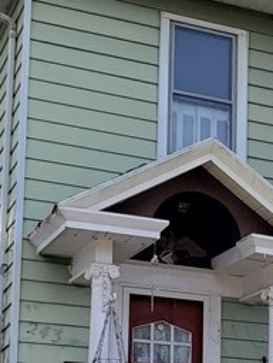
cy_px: 396
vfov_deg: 18.2
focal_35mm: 104
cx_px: 444
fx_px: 1094
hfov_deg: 13.2
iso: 50
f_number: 2.4
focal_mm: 4.3
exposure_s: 1/899
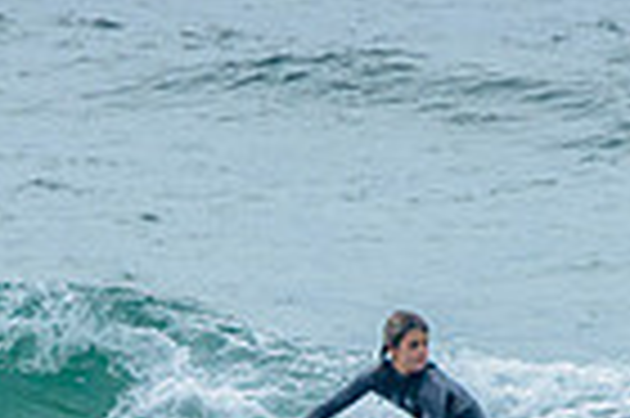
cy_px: 467
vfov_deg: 0.7
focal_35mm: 2037
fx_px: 35606
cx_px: 287
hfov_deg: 1.0
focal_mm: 400
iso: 500
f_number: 9
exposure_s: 1/1600
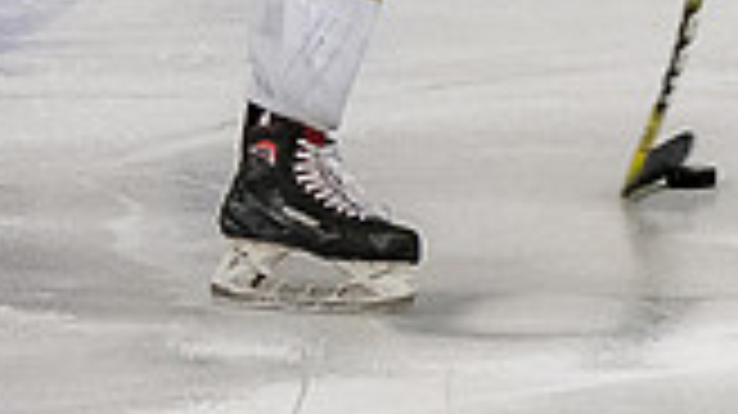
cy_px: -342
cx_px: 606
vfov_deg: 1.7
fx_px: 13943
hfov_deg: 3.0
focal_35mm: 713
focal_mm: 70
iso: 2800
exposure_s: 1/800
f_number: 4
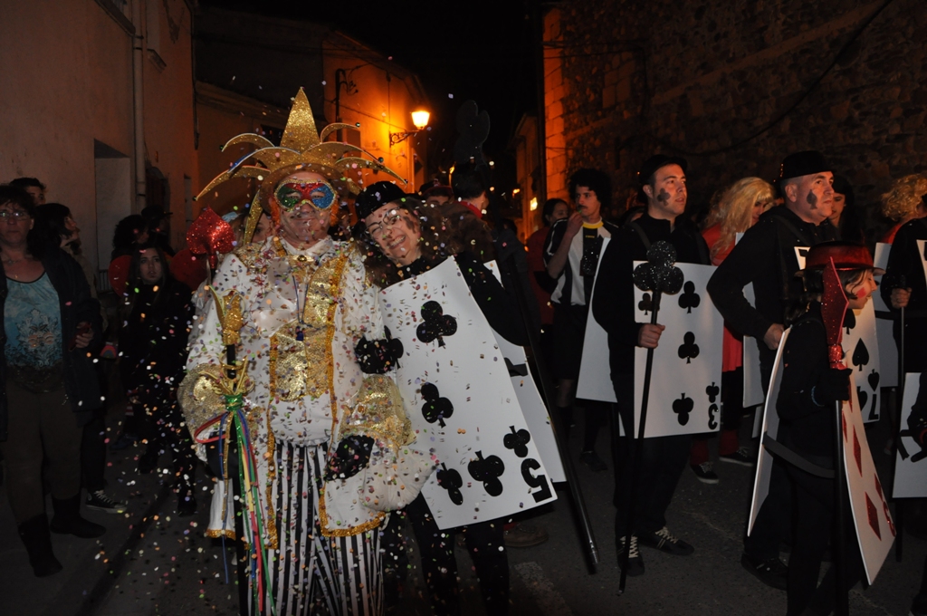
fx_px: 694
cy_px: 308
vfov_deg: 47.8
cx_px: 464
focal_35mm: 27
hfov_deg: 67.4
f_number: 3.5
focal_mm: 18
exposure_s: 1/60
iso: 800
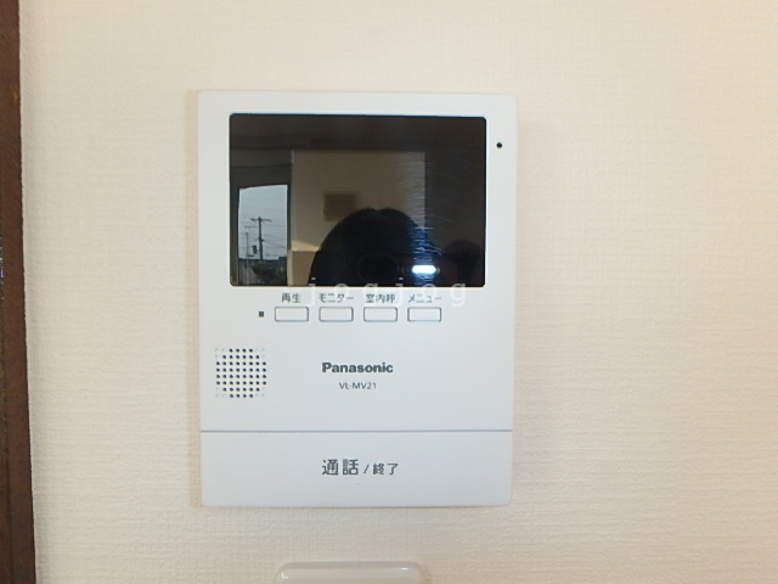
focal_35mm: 21
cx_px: 389
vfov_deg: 63.4
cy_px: 292
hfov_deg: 79.0
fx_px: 472
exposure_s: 1/30
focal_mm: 3.7
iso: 200
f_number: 6
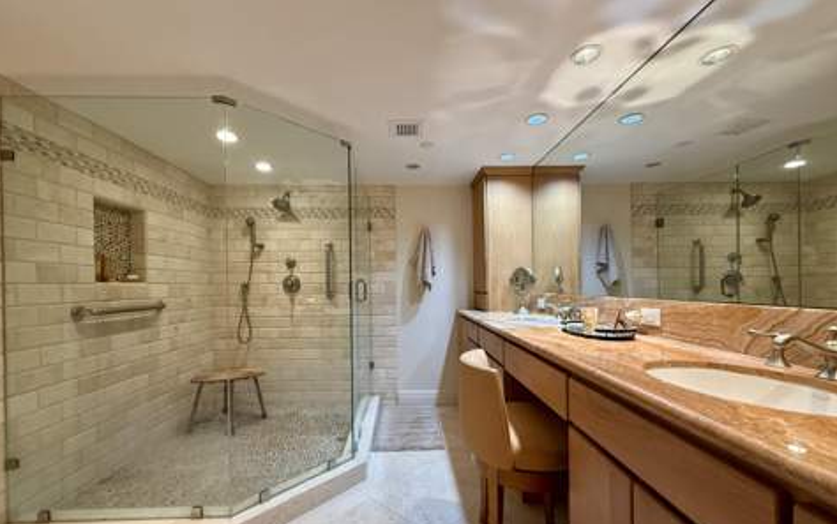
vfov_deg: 74.7
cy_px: 287
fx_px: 342
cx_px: 417
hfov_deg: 101.4
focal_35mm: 15
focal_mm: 2.22
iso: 200
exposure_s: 1/60
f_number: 2.2
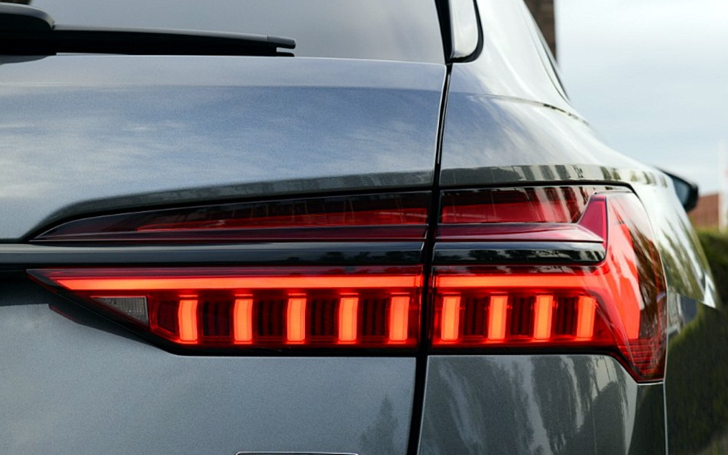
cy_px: 279
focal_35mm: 97
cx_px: 406
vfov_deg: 13.5
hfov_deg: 21.4
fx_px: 1924
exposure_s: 1/125
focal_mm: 52
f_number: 9
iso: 400
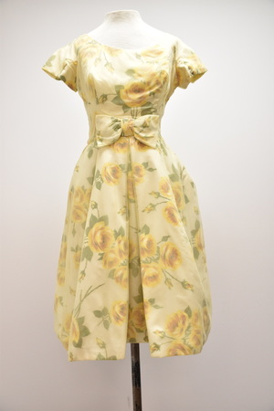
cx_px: 137
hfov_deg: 43.6
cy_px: 206
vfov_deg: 61.9
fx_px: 342
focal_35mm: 30
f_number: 4.5
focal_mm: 20
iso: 1000
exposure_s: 1/100
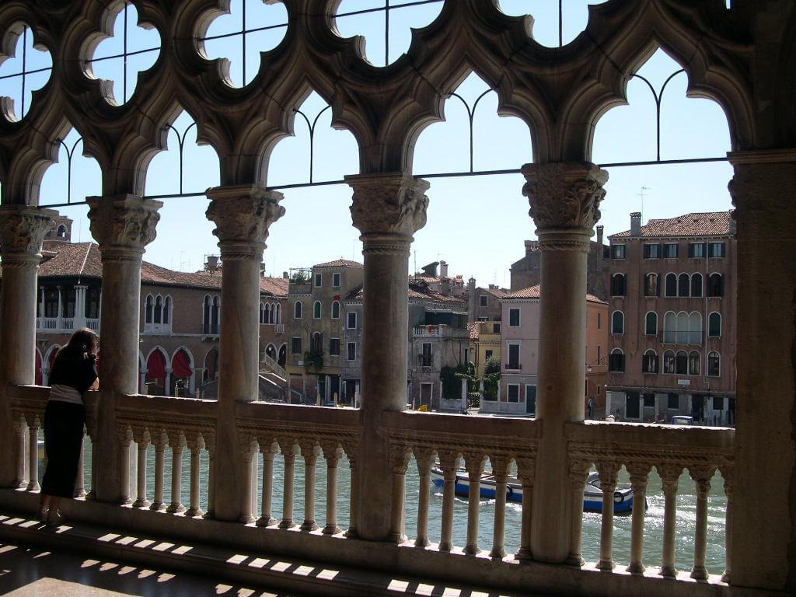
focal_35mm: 38
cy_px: 298
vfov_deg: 37.7
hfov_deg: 49.0
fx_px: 874
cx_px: 398
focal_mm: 8
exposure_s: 1/194
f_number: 7.6
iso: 100
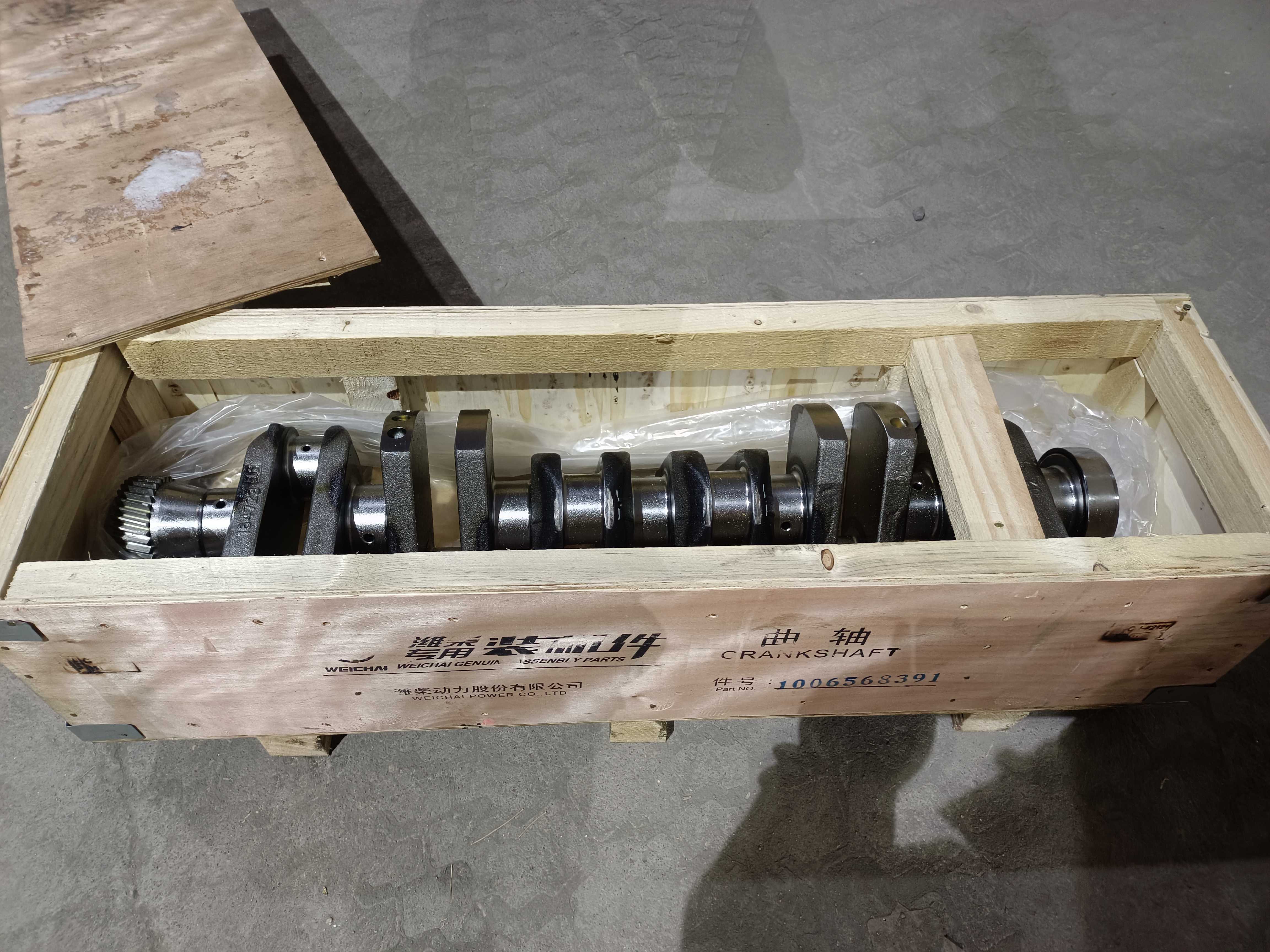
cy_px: 476
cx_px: 635
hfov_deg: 69.4
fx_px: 917
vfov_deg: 54.9
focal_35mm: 25
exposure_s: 1/25.1
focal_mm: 4.71
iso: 2378
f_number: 1.79
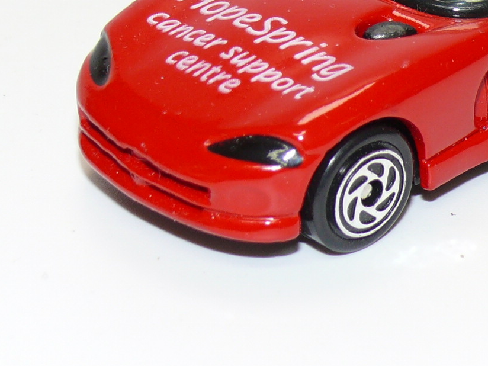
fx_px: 2791
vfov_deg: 7.5
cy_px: 19
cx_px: 461
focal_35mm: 198
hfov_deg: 9.9
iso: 100
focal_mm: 13.3
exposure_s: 1/30
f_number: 4
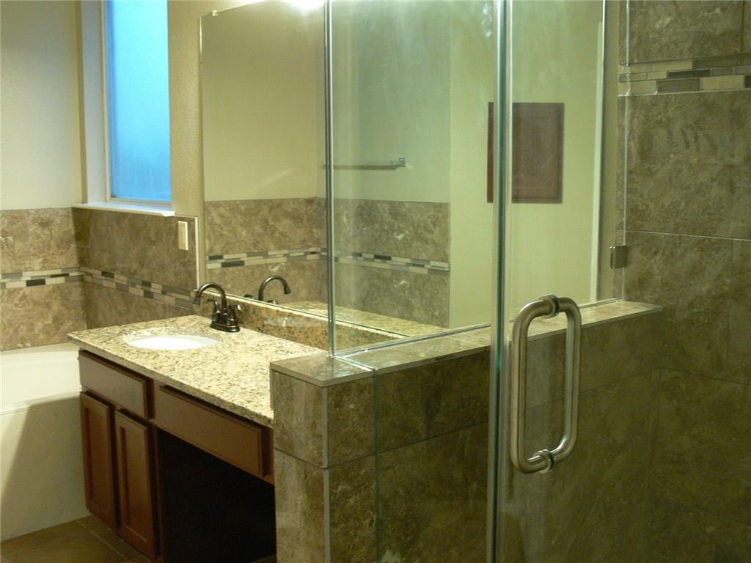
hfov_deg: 47.9
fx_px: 846
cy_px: 282
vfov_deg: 36.8
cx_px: 376
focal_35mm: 39
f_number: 2.8
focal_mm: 8.1
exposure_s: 1/13
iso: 200
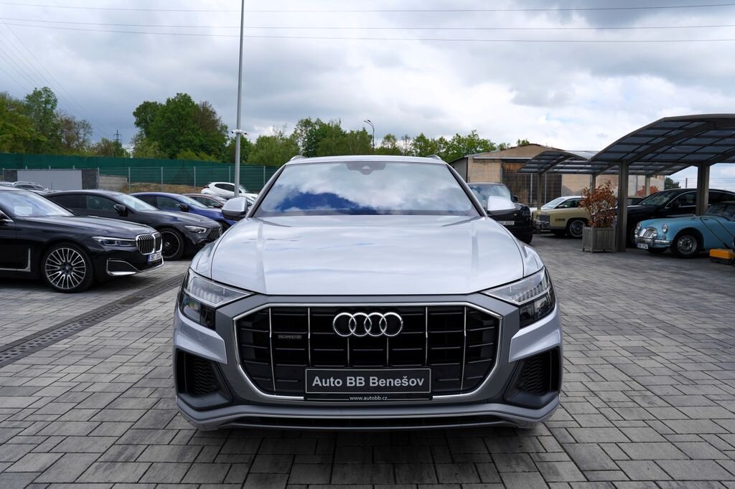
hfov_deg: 69.4
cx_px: 368
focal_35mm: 26
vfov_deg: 49.5
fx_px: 531
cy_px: 244
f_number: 8
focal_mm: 26
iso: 100
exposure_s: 1/250
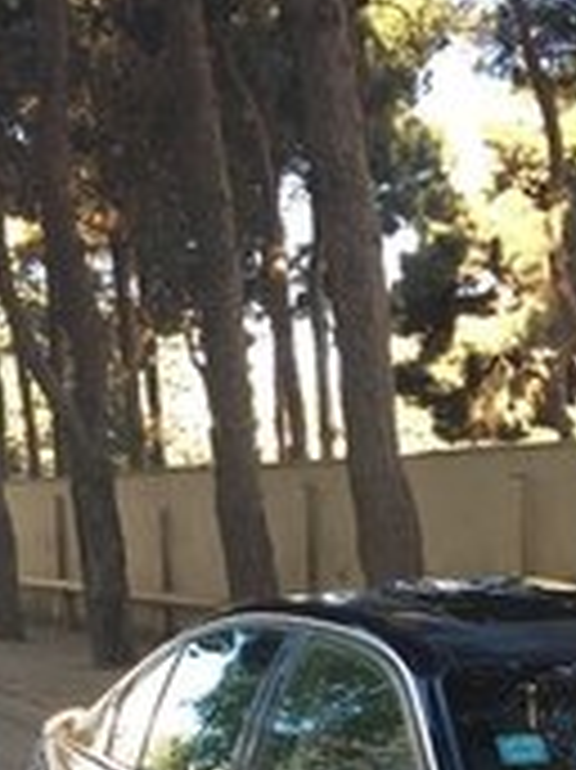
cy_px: 1040
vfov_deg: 20.9
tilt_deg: -14.8
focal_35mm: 84
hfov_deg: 17.4
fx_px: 1866
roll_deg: +0.0
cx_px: 472
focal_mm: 4.15
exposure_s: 1/100
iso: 32
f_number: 2.2
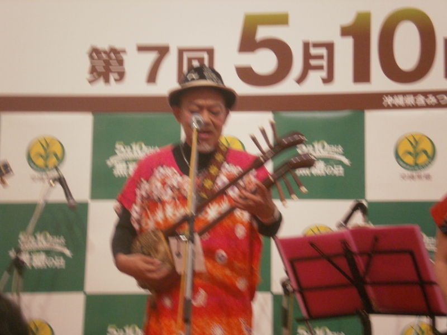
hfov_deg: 21.8
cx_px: 224
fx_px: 1162
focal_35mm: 90
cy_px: 168
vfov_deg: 16.4
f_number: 5.5
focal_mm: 15.91
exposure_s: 1/40
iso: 400
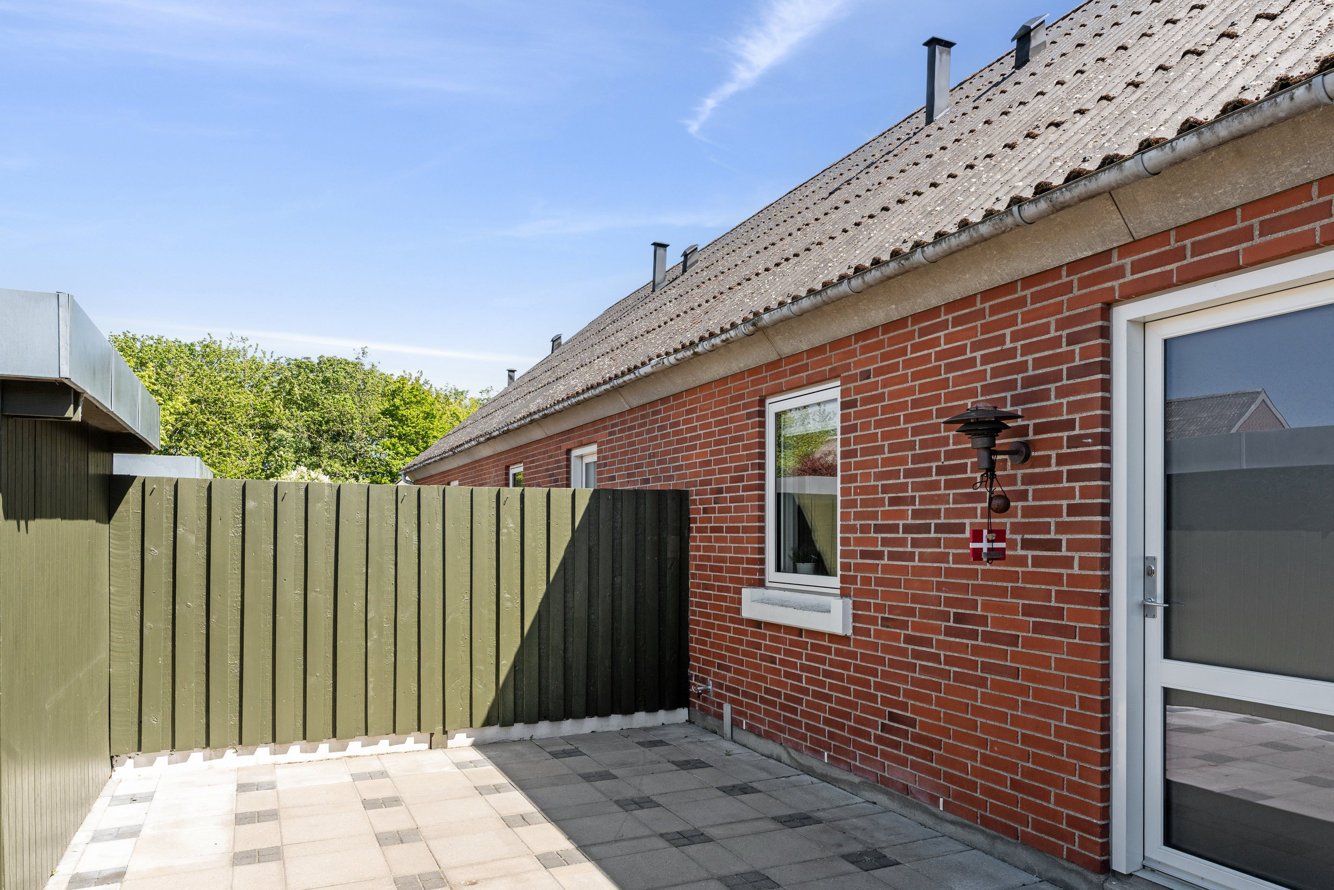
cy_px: 519
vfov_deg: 52.9
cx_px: 695
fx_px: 889
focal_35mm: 24
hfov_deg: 73.7
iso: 320
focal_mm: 20
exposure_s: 1/160
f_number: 10
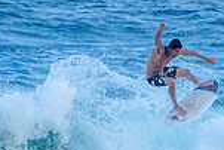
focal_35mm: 1883
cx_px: 205
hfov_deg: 1.1
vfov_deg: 0.7
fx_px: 11727
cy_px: 122
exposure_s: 1/1250
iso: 560
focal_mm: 400
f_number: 5.6
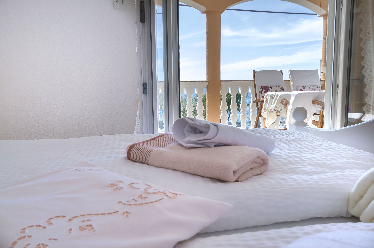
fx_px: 311
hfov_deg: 62.0
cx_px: 187
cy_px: 124
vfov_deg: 43.4
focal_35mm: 30
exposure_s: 1/100
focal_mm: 20
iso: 100
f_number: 8
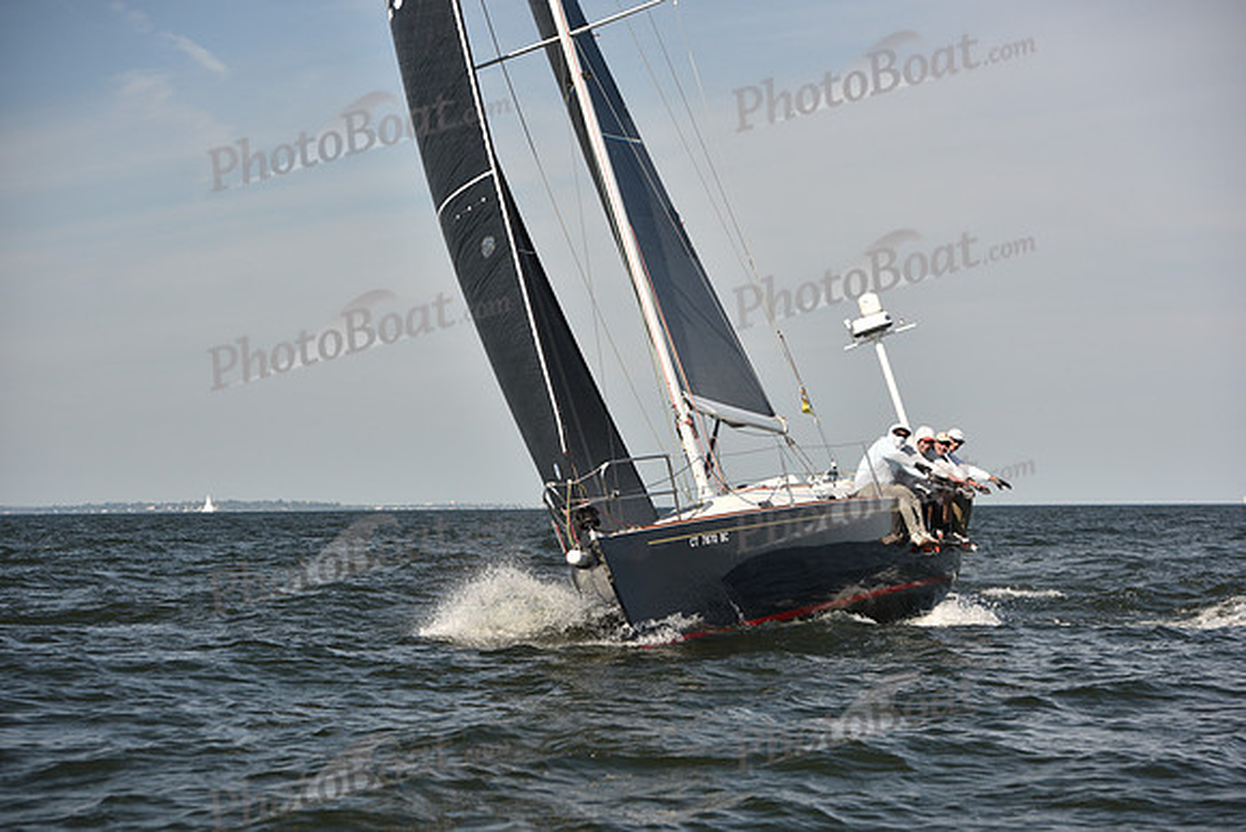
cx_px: 623
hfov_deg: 20.8
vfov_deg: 14.0
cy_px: 416
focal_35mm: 98
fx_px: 3393
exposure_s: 1/1000
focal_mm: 98
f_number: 5
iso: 250
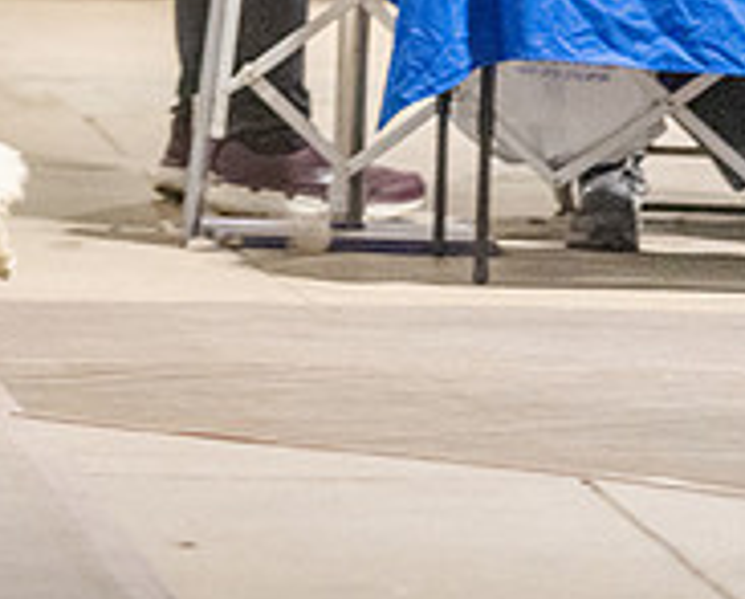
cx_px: -521
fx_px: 9540
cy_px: -204
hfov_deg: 4.4
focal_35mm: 432
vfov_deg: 3.6
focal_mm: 125
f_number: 3.2
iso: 6400
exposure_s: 1/400
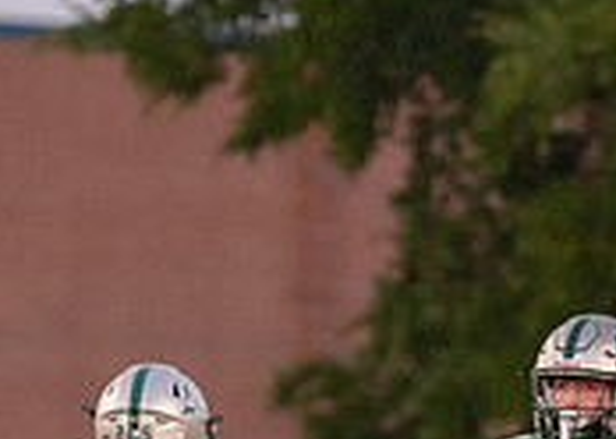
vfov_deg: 1.2
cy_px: 666
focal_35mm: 1243
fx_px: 21729
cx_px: 533
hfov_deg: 1.6
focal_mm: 200
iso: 1000
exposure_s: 1/1000
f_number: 2.8
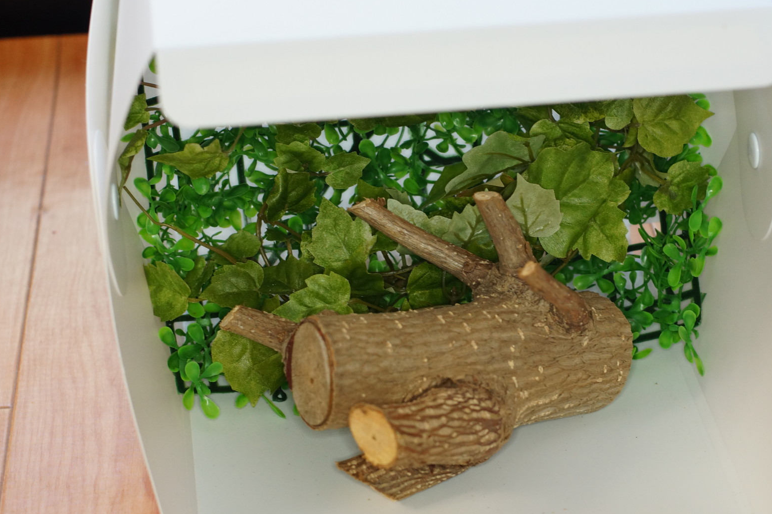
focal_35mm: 93
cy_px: 308
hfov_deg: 21.9
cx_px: 468
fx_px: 1994
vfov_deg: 14.7
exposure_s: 1/80
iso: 640
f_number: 4
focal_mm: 50
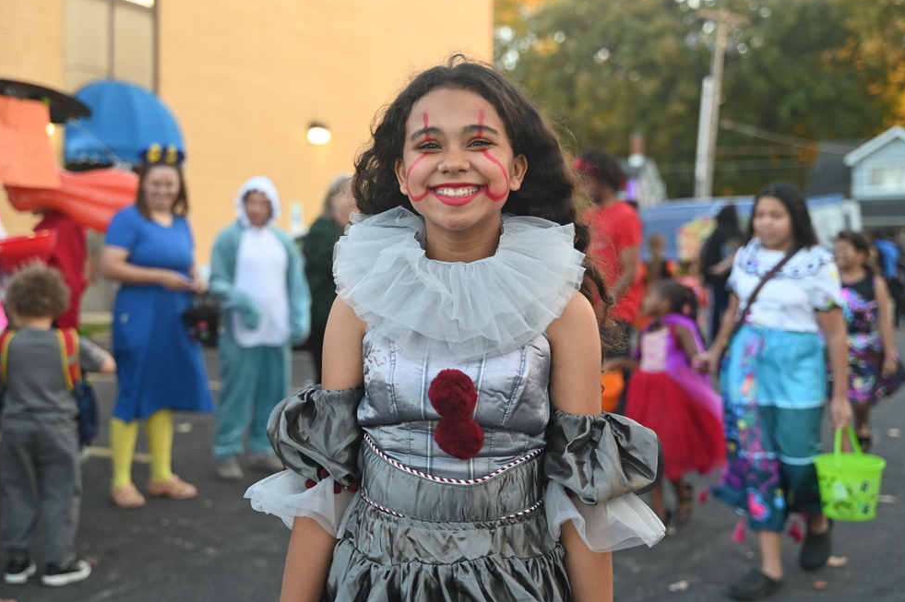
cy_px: 291
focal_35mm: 48
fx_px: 1206
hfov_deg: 41.1
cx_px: 458
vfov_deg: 28.0
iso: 400
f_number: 2.8
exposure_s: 1/200
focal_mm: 46
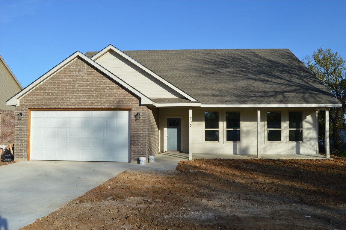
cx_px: 173
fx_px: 259
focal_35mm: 27
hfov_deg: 67.4
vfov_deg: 47.9
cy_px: 115
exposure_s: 1/320
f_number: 9
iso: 100
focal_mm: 18
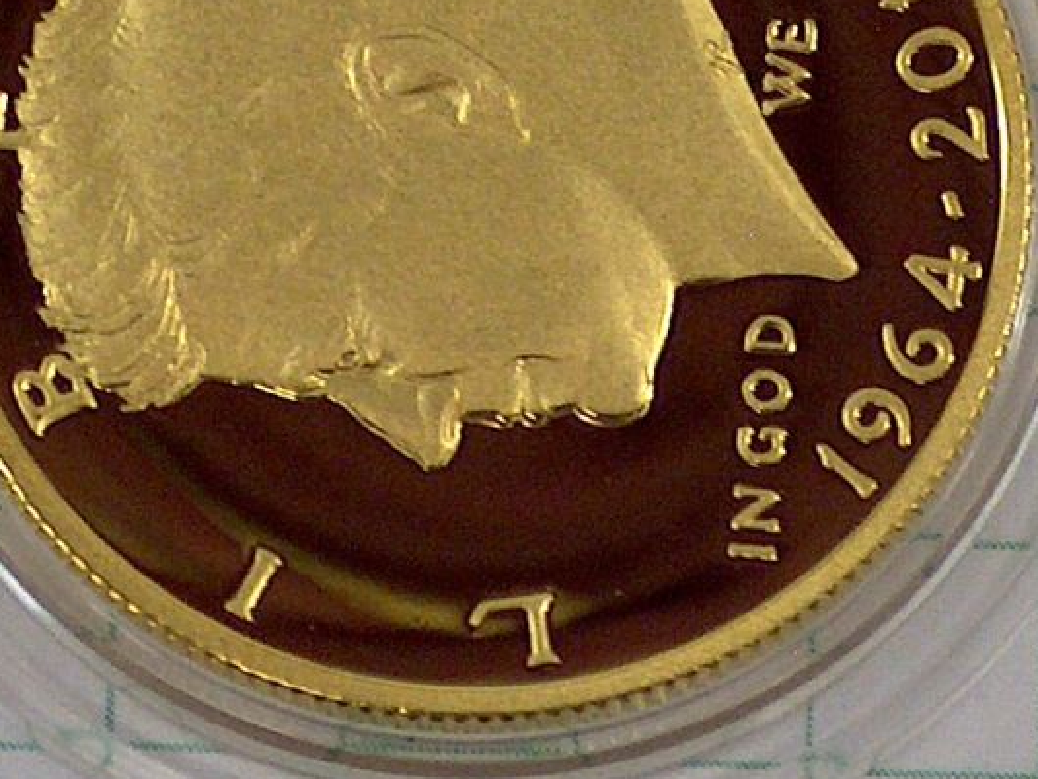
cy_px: 428
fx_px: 4589
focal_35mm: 153
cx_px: 571
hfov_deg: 12.9
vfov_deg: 9.7
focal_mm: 27.85
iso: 200
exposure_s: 1/148
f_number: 3
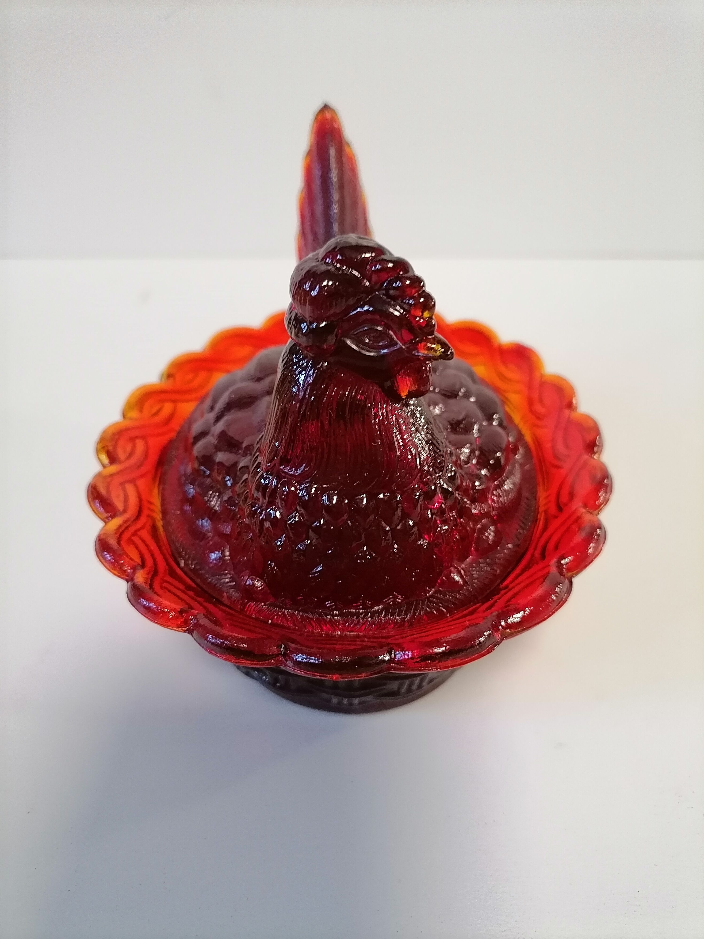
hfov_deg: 53.1
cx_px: 352
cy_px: 470
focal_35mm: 26
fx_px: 705
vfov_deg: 67.3
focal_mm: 5.4
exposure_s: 1/33.3
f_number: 1.8
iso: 400
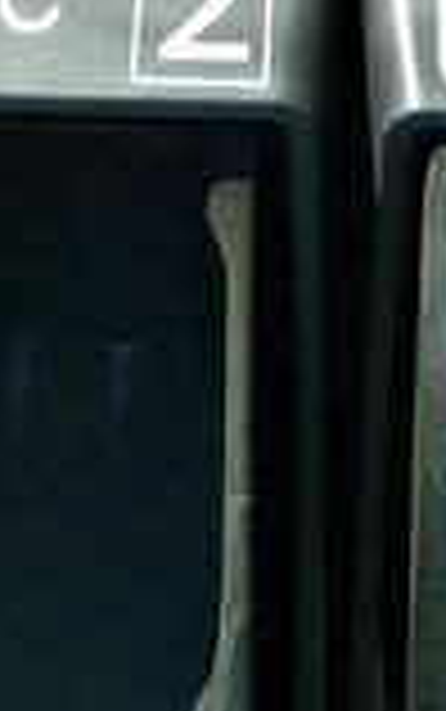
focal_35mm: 121
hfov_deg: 10.8
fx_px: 2349
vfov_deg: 13.8
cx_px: 293
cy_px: -826
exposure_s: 1/884
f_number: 2.2
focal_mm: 3.46
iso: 100
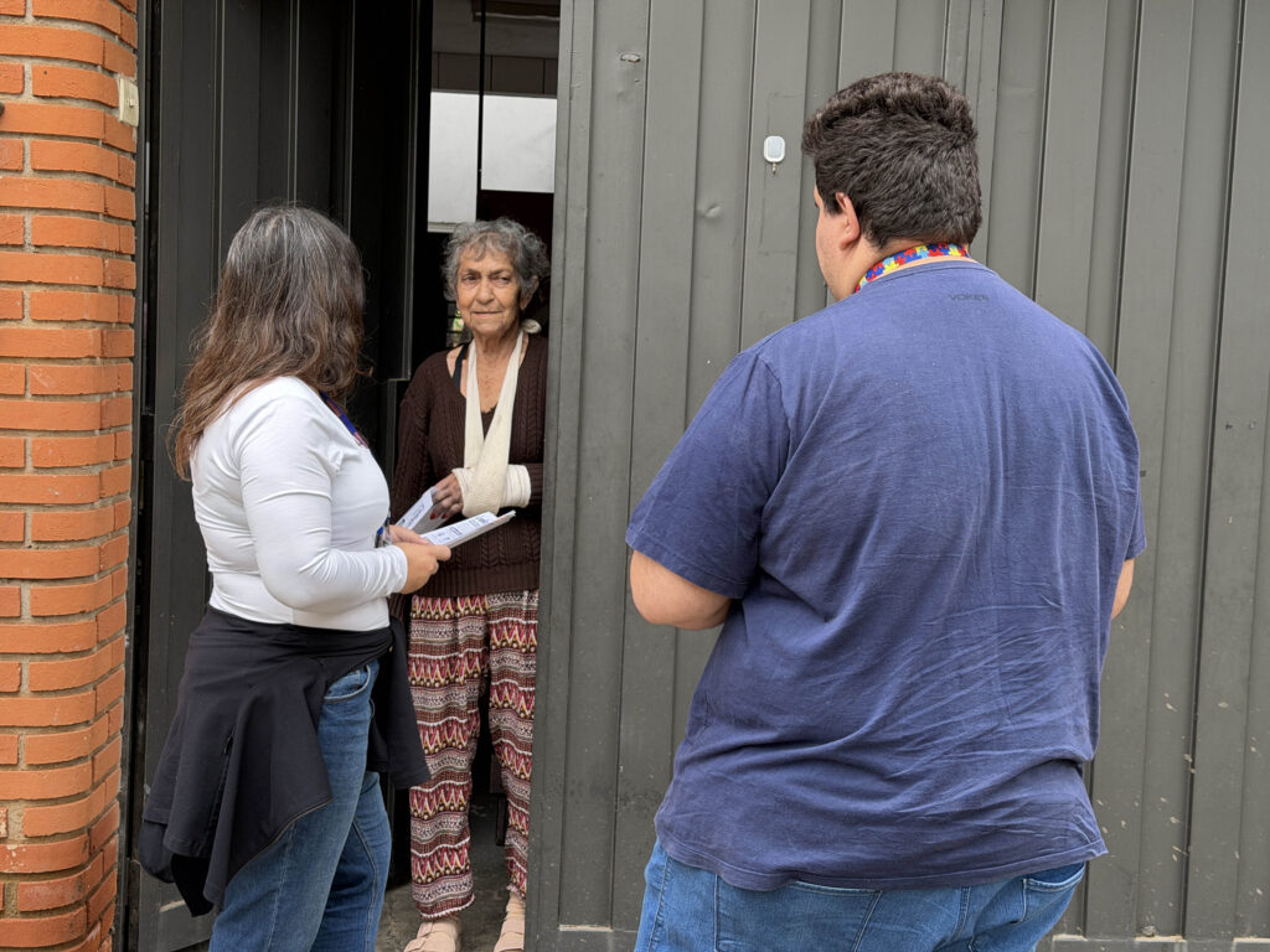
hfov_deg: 39.7
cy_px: 476
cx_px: 635
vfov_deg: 30.3
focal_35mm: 48
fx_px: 1761
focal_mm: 6.76
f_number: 1.78
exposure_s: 1/251
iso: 80
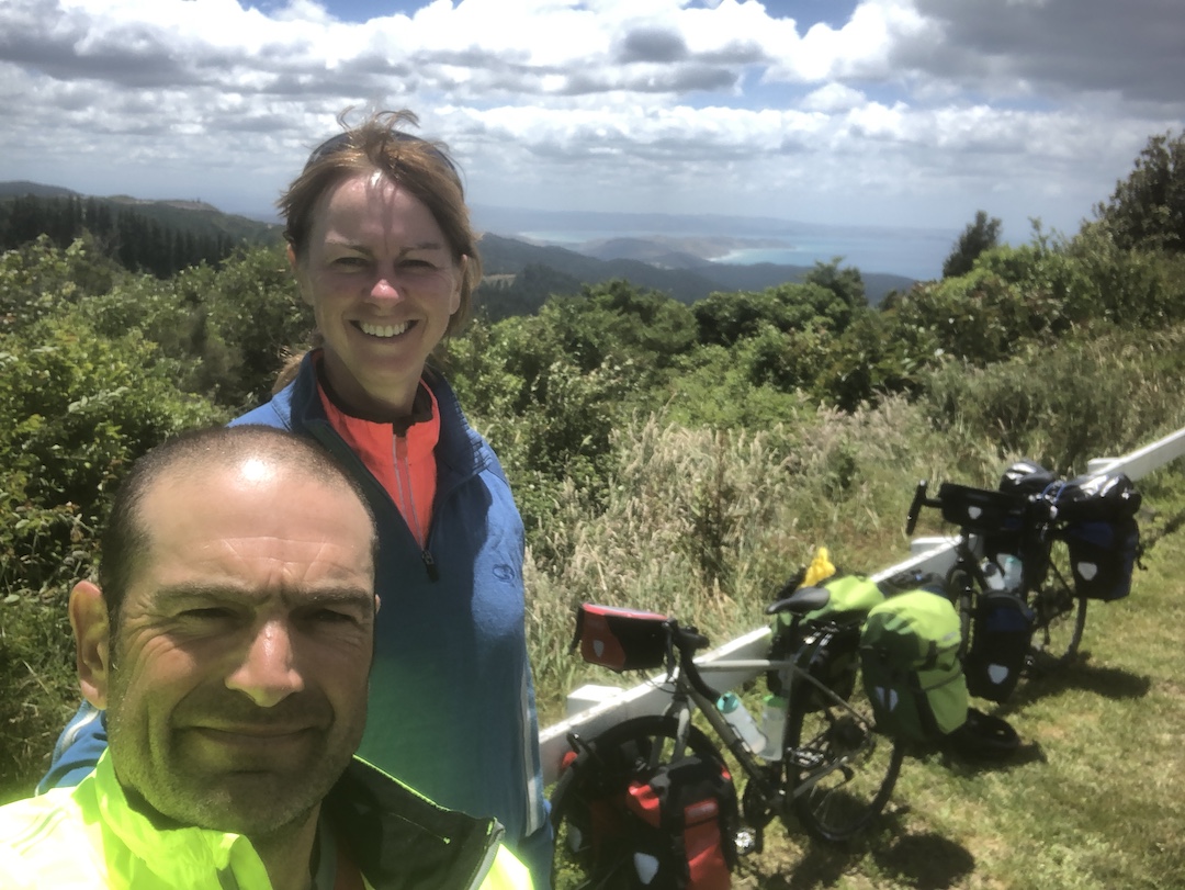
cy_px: 445
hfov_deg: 56.8
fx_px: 1096
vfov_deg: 44.2
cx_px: 592
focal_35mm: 32
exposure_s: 1/637
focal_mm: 2.87
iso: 20
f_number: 2.2
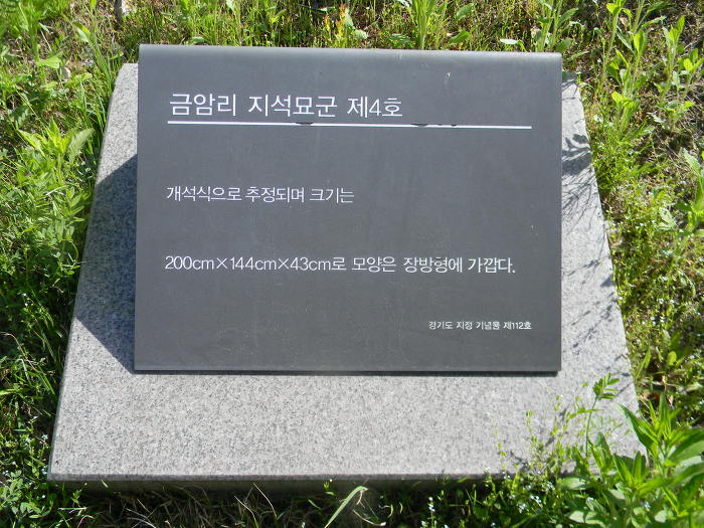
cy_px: 264
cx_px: 352
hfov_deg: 51.4
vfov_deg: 39.7
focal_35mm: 36
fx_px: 732
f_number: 3.7
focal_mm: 6.4
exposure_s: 1/455
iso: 80
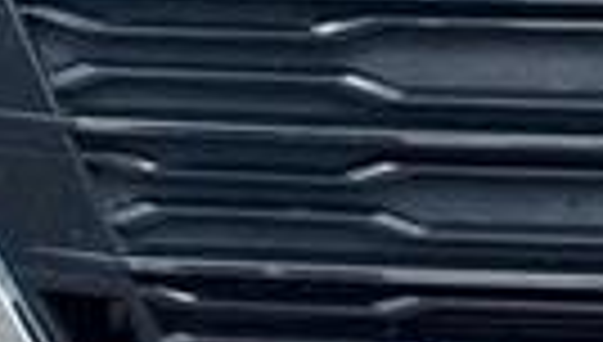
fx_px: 1570
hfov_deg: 21.4
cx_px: 112
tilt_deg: -12.1
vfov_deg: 12.4
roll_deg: -2.5
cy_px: 108
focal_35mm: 98
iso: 100
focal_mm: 6.76
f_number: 1.78
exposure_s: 1/1361
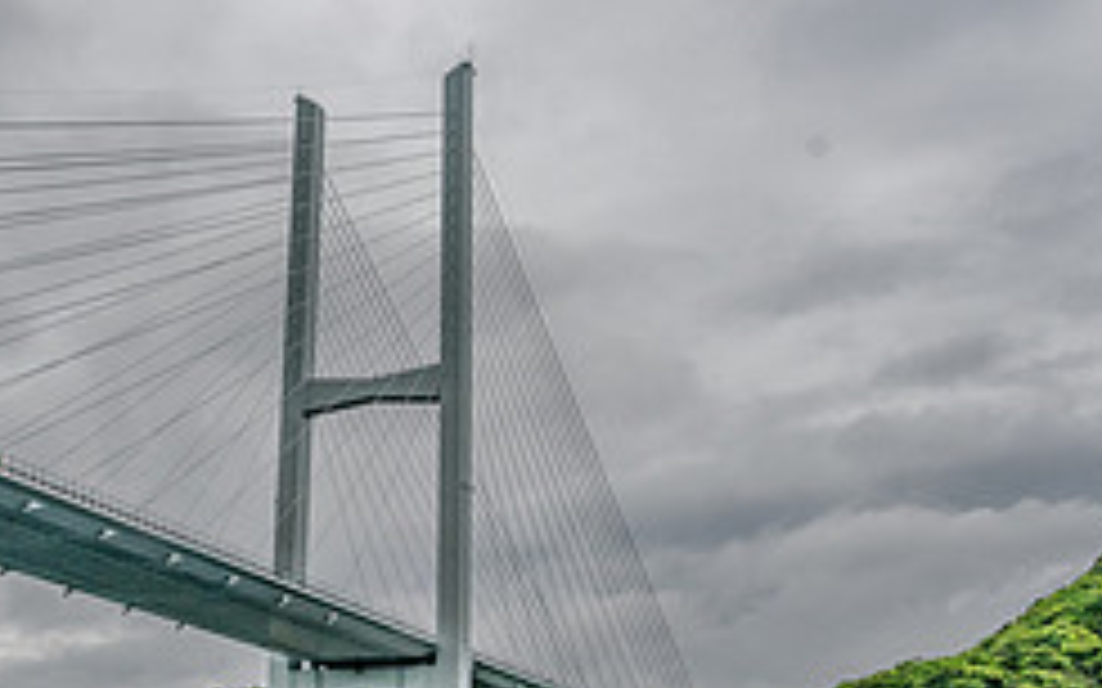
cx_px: 310
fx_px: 1742
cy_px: 615
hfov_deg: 34.5
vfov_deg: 21.9
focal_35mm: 58
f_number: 8
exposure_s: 1/100
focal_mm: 24
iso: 450
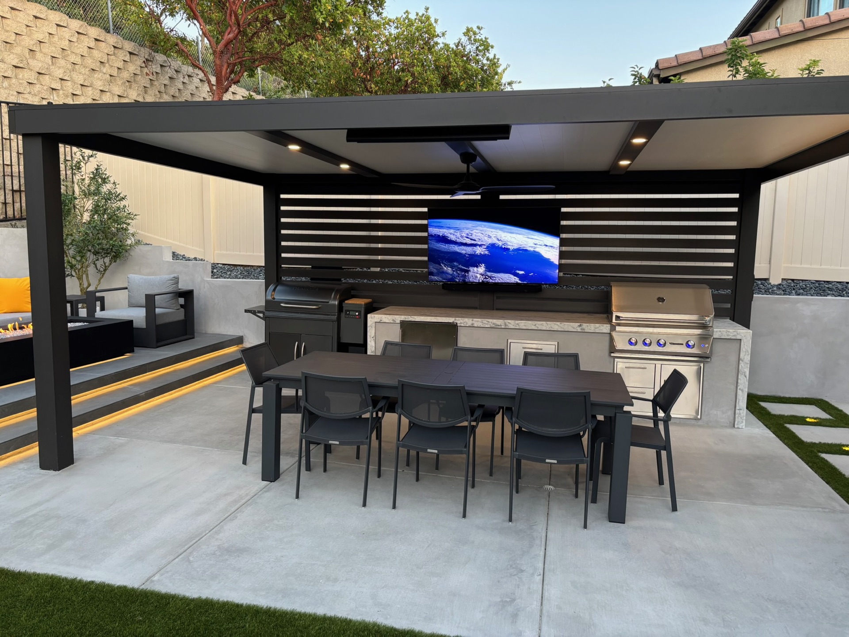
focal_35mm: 26
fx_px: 638
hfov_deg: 67.3
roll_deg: -1.4
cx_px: 424
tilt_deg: -6.6
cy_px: 318
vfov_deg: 53.1
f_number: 1.6
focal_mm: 5.96
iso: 125
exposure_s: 1/60
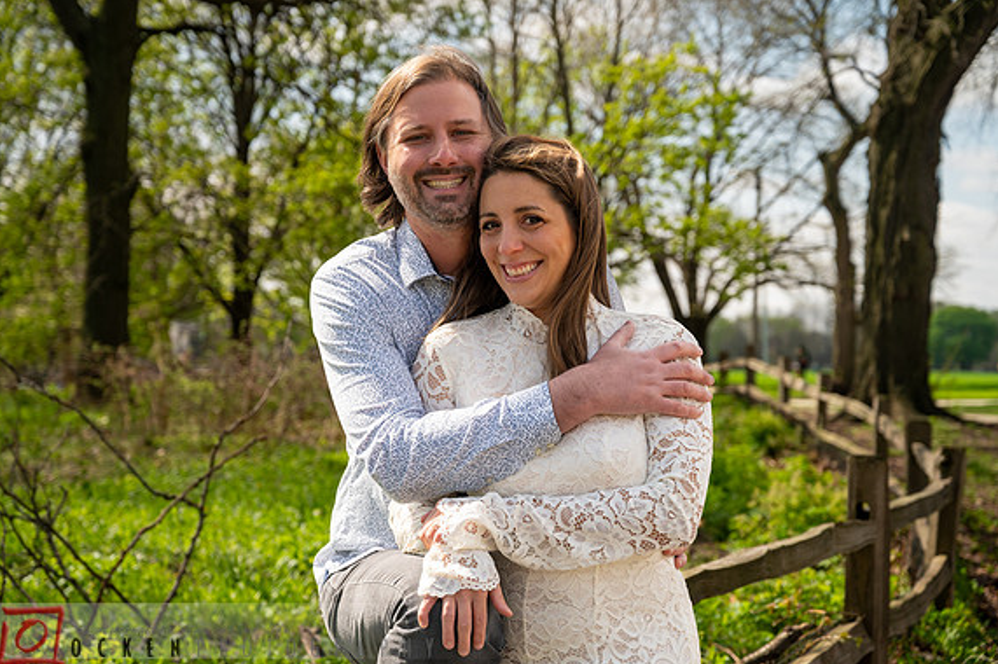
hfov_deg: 31.4
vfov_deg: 21.2
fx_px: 1773
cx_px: 495
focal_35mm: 64
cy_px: 334
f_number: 5
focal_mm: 63
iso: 320
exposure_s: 1/1250
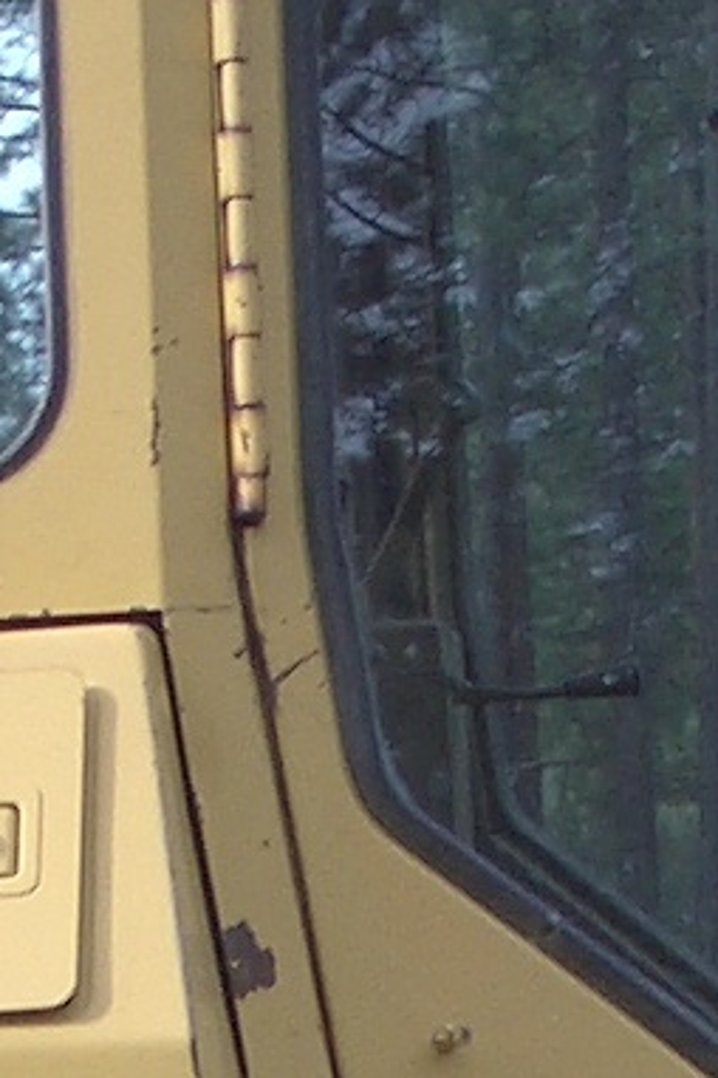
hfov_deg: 6.2
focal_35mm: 220
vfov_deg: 9.2
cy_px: 1310
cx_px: 520
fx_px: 6581
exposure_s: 1/250
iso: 50
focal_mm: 5.8
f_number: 2.6
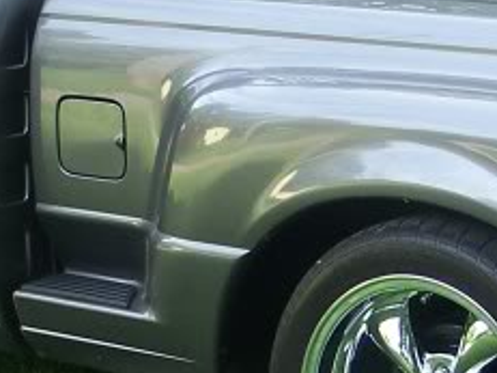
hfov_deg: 12.0
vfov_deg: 9.0
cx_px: 161
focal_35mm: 164
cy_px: 310
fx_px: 2353
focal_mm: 7.8
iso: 64
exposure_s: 1/100
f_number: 2.8
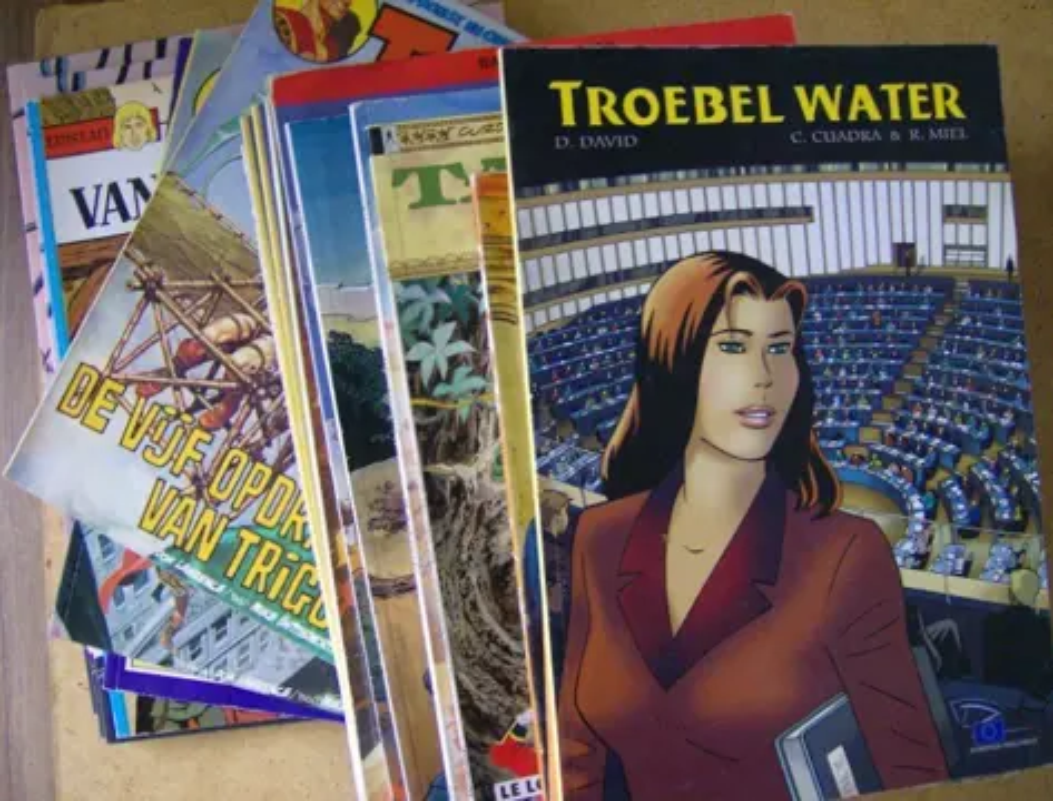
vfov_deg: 40.0
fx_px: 1101
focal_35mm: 36
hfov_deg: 51.1
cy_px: 400
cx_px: 526
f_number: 2.8
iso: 200
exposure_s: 1/17.7
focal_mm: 6
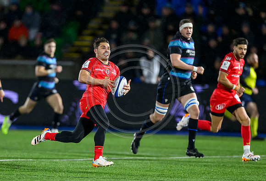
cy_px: 125
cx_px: 76
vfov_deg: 2.4
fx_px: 4252
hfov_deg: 3.6
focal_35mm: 572
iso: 6400
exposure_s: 1/2500
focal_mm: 400
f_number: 3.2
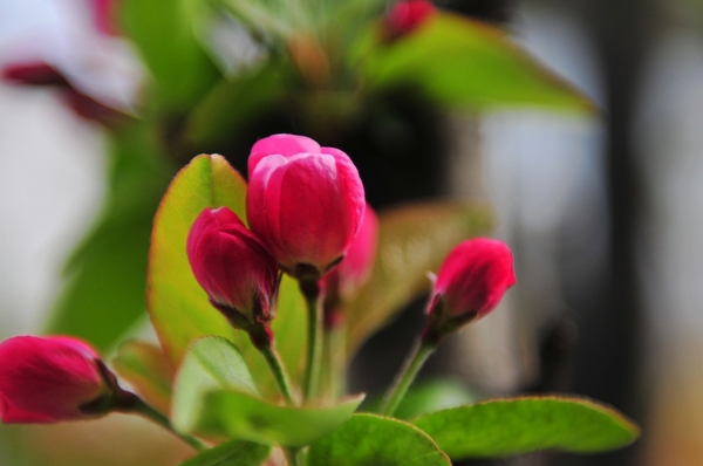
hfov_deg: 19.5
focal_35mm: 105
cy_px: 233
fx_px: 2047
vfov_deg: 13.0
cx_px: 352
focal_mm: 70
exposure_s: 1/2000
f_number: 2.8
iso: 200
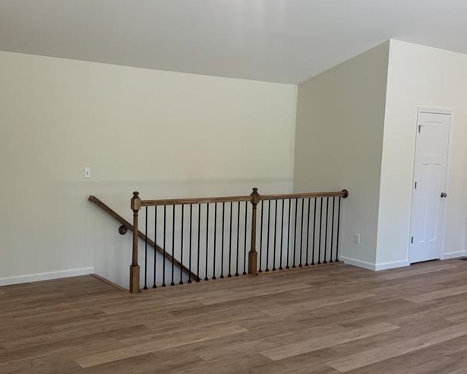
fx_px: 539
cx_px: 186
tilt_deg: -5.0
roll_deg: -2.3
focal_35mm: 39
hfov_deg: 46.6
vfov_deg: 38.2
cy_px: 199
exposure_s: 1/120
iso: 64
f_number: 1.78
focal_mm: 6.76
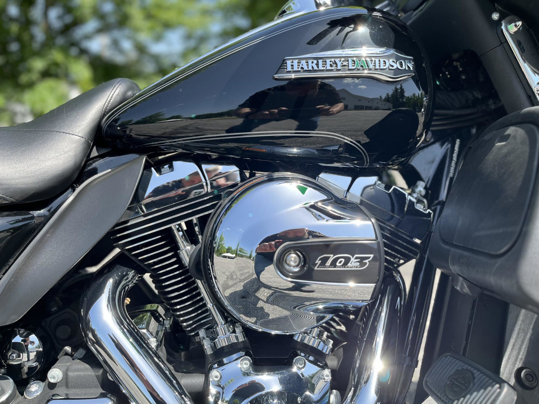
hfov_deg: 67.3
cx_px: 270
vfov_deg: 53.1
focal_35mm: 26
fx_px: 405
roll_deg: -2.7
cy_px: 202
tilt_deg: -13.9
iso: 50
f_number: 1.6
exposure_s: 1/827
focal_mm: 5.1
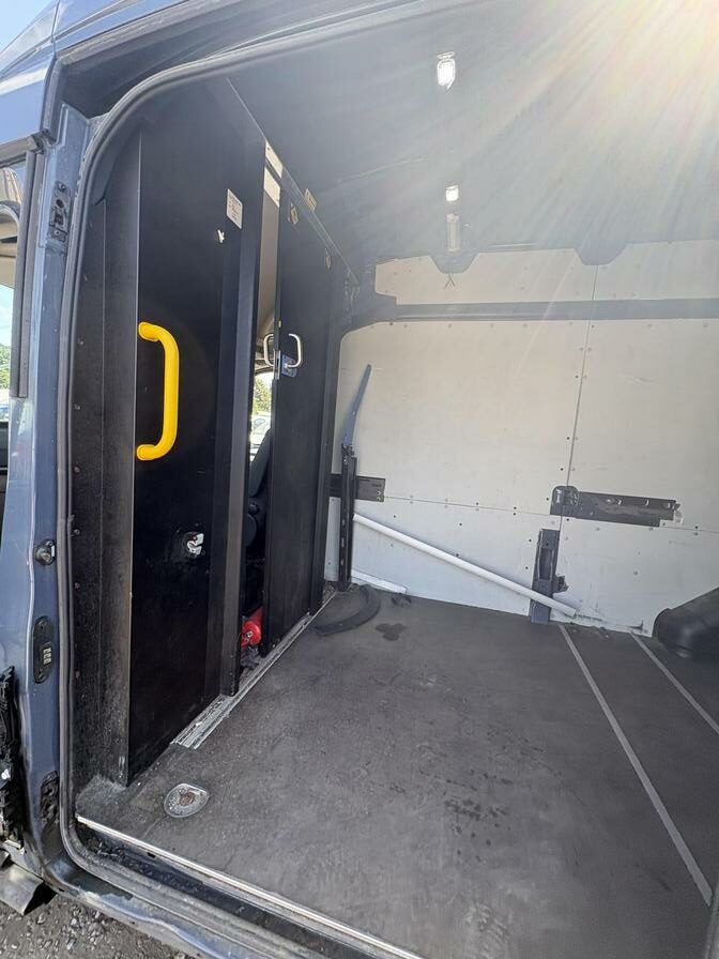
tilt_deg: -1.6
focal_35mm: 14
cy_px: 480
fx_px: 388
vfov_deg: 102.1
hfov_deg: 85.7
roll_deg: -7.8
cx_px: 360
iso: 64
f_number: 2.2
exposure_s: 1/99
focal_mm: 2.22
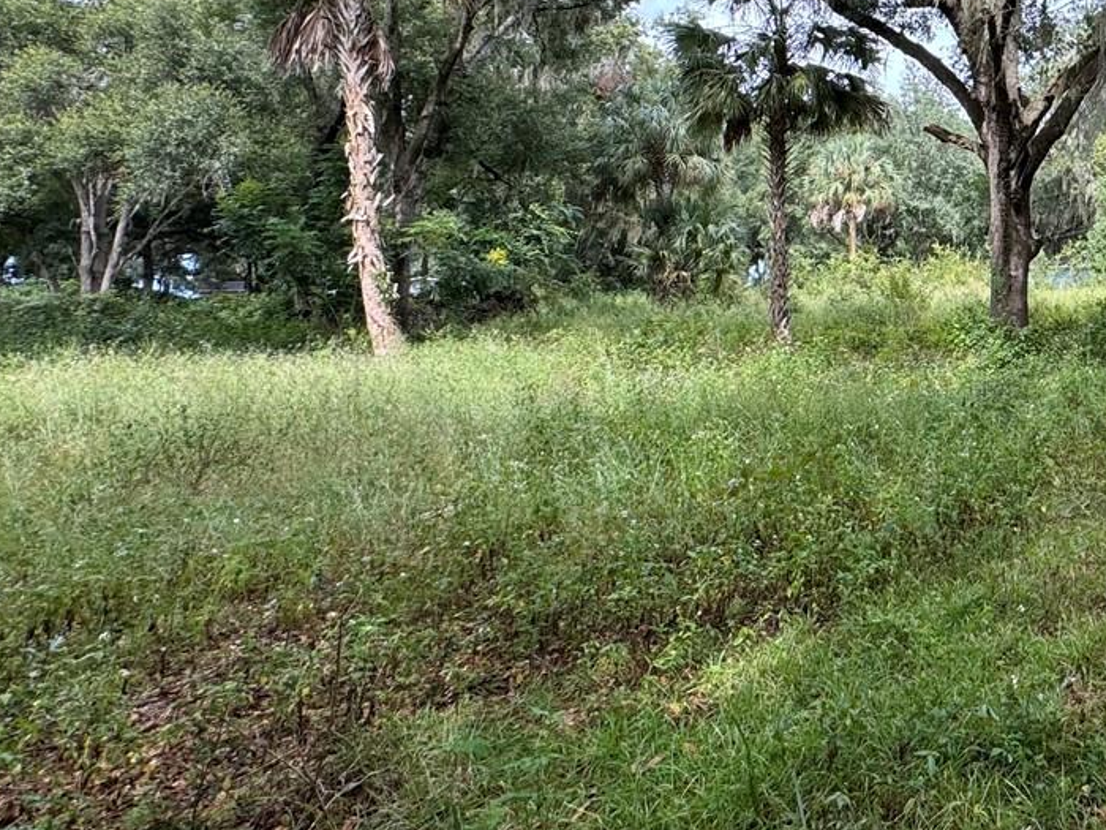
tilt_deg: +6.6
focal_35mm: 32
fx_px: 1022
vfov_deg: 42.2
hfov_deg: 44.4
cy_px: 164
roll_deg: +2.2
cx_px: 1196
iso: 40
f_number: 2.2
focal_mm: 2.22
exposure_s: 1/235
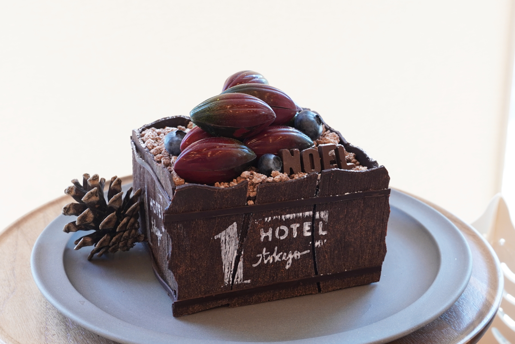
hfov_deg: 41.1
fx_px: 687
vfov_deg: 28.1
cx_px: 258
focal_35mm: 48
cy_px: 172
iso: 320
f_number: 6.3
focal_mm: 32
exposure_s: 1/25
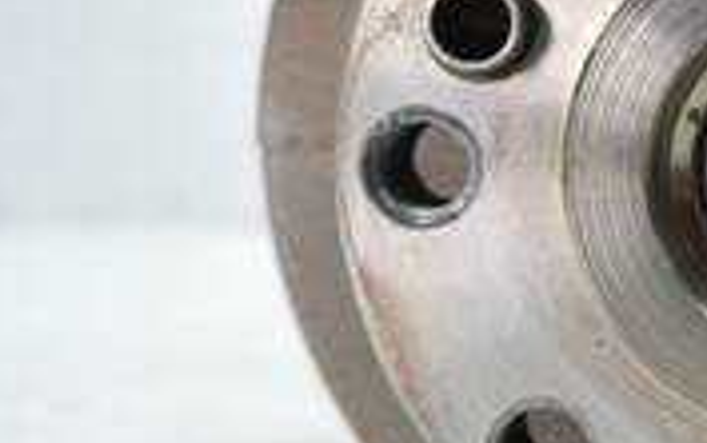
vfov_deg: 15.2
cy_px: 251
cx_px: 847
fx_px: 1659
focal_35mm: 86
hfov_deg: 22.2
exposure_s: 1/60
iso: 640
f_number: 3.5
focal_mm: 15
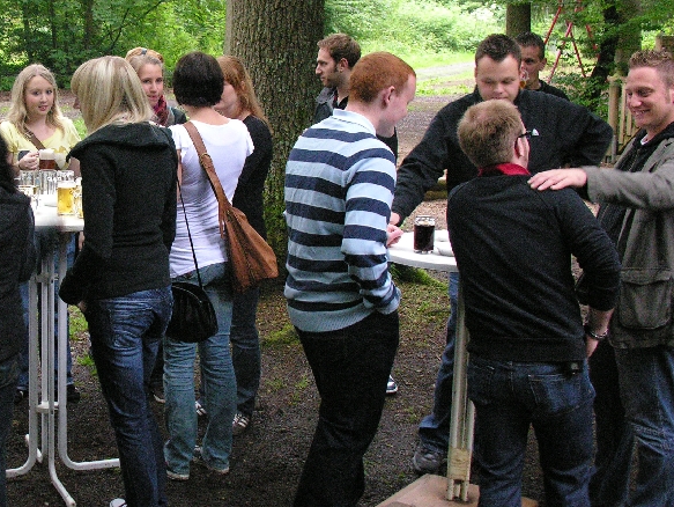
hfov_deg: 31.1
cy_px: 221
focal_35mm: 60
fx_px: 1169
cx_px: 105
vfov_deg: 24.4
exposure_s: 1/30
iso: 400
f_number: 2.8
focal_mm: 8.9
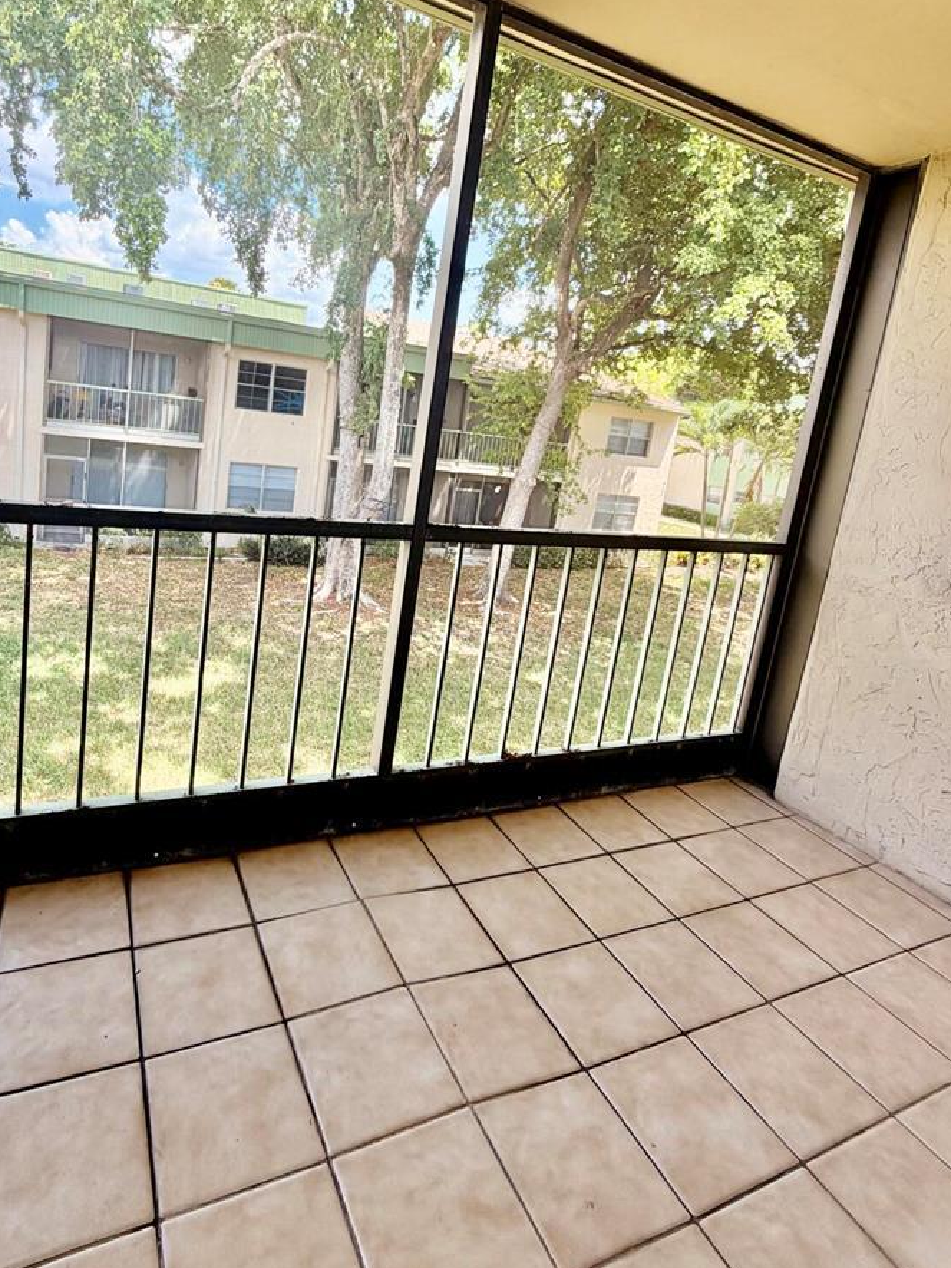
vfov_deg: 84.0
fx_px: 696
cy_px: 531
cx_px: 389
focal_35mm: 19
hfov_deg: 68.1
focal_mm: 2.22
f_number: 2.2
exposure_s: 1/131
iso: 50
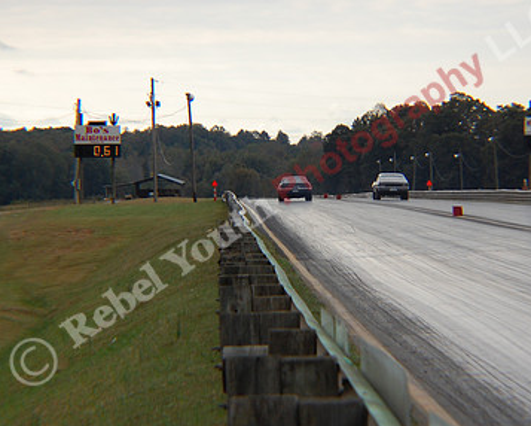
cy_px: 192
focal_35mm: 126
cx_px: 299
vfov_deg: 12.3
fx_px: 1978
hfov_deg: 15.3
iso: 400
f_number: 5.6
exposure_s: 1/1000
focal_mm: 55
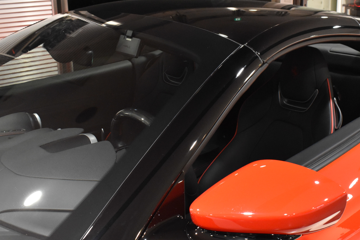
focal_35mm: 48
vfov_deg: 28.1
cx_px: 190
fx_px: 480
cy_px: 109
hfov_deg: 41.1
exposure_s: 1/40
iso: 3600
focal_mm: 24
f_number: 8
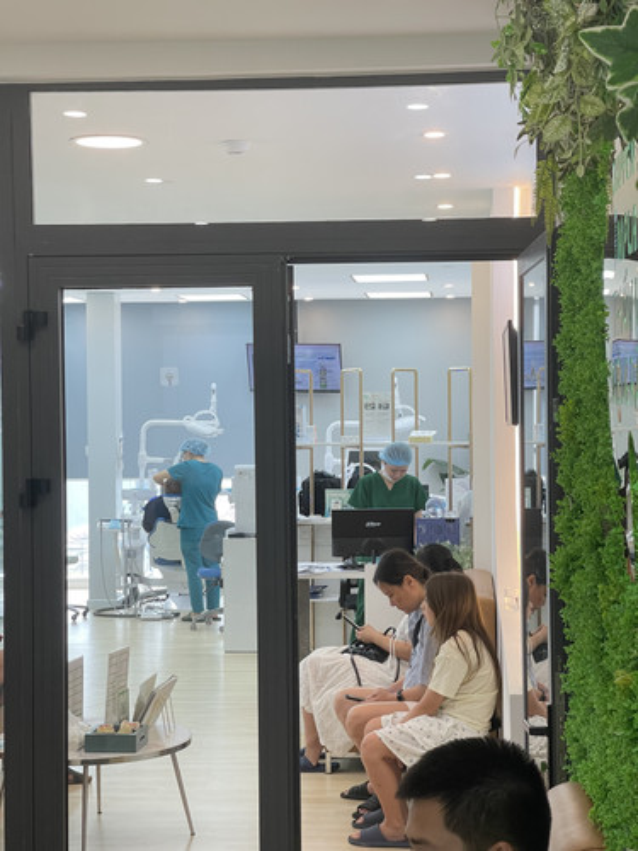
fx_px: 1573
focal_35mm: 64
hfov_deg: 22.9
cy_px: 426
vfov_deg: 30.3
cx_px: 319
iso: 100
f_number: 2.2
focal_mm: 7.5
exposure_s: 1/100
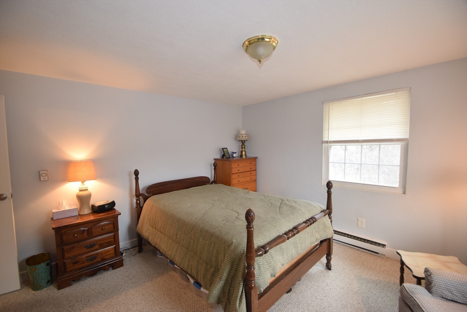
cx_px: 234
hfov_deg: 100.4
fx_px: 195
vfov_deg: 77.4
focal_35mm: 15
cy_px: 156
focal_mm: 10
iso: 800
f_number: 4.5
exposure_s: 1/80
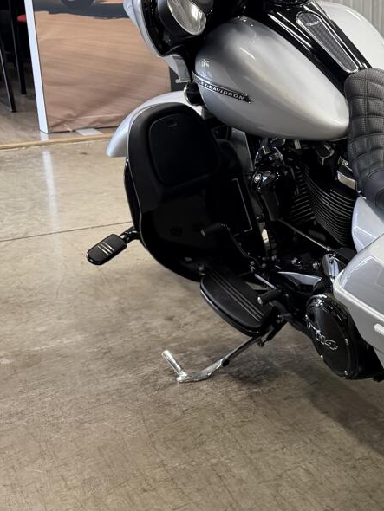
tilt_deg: -23.0
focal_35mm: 61
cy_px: 310
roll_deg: -3.1
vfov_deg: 31.6
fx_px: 902
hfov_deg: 22.1
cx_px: 472
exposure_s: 1/60
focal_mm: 6.76
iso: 200
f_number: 1.78
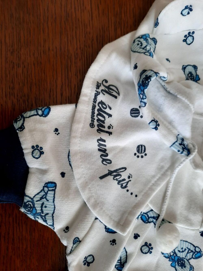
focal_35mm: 25
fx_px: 195
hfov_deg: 54.9
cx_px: 102
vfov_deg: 69.4
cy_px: 136
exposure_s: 1/33
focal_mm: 4.6
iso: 200
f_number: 2
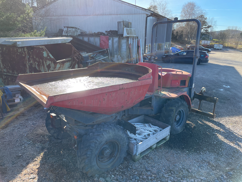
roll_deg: -0.5
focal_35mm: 26
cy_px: 91
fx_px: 182
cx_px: 121
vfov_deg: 53.1
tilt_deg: -16.3
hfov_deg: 67.3
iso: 50
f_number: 1.6
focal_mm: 4.2
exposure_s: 1/1024
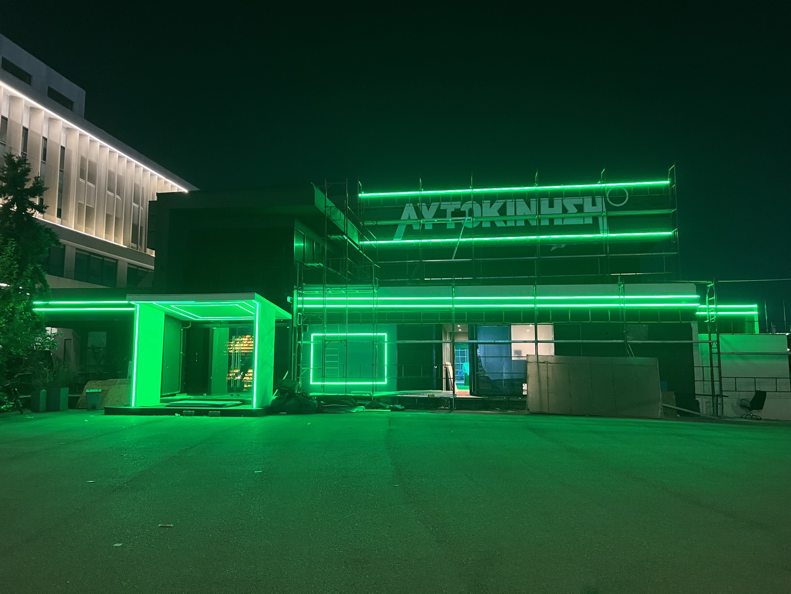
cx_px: 396
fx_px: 594
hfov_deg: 67.3
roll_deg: -0.2
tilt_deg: +6.9
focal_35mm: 26
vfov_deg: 53.1
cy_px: 297
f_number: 1.5
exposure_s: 1/40
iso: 640
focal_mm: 5.7
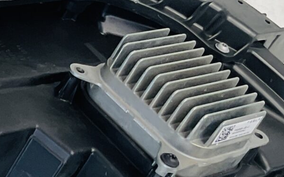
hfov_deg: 14.7
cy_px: 103
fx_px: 1013
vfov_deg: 10.0
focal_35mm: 131
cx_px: -158
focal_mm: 3
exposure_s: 1/177
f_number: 1.8
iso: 16
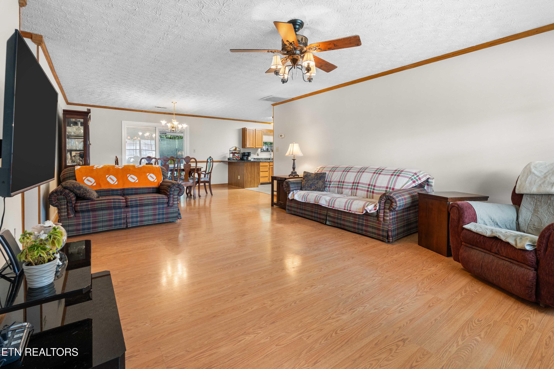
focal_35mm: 16
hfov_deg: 96.7
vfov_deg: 73.7
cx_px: 277
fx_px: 246
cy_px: 184
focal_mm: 16
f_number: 7.1
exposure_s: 1/4
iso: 800
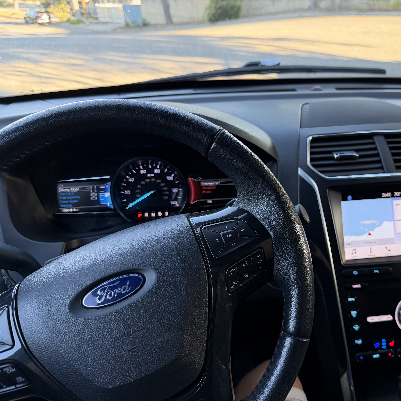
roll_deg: +1.0
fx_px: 380
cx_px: 270
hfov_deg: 54.4
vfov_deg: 55.6
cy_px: 205
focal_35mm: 29
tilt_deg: -31.8
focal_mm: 6.76
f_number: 1.78
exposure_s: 1/123
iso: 160
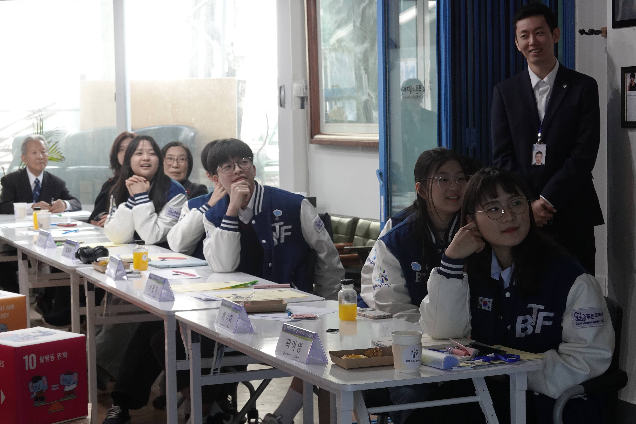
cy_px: 211
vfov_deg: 17.1
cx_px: 319
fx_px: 1413
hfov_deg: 25.4
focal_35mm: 80
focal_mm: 27.44
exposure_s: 1/60
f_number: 4
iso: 800
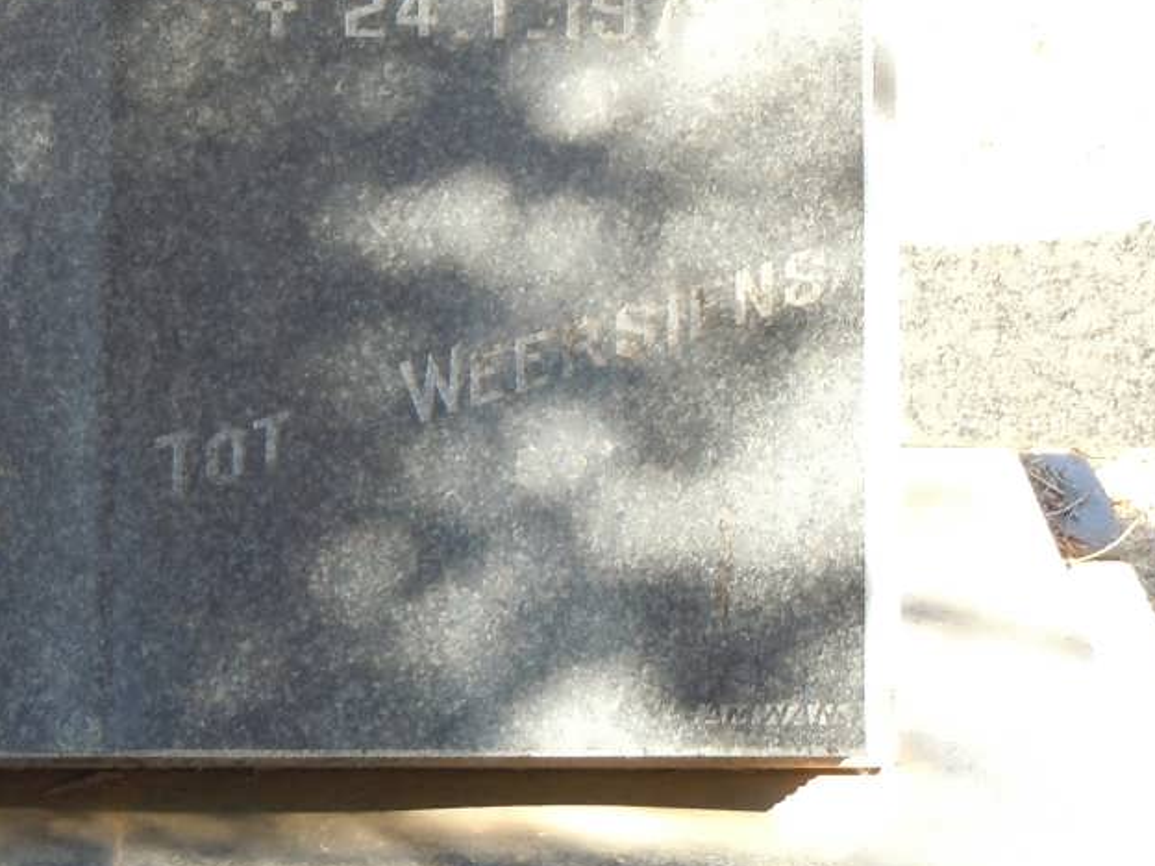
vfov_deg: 10.0
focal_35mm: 148
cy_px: 244
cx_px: 157
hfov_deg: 13.2
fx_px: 4938
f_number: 4.3
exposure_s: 1/100
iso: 200
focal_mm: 13.9
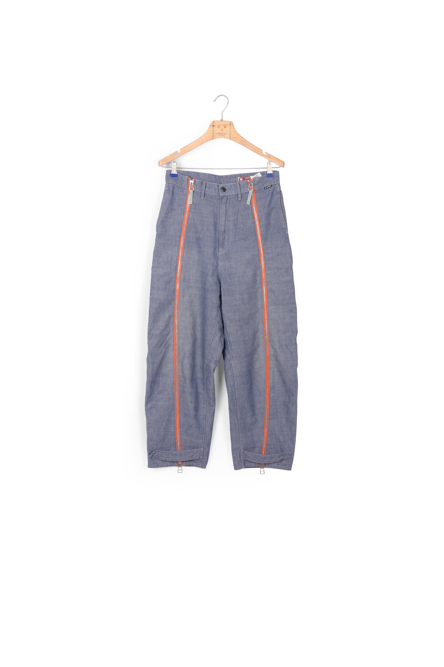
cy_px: 334
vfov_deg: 50.7
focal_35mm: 38
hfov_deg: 35.0
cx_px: 222
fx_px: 703
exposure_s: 1/200
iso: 100
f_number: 11
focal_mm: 38
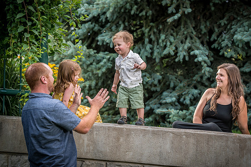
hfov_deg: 19.3
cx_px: 134
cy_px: 75
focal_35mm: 106
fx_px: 739
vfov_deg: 12.9
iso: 250
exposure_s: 1/200
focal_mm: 95
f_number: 5
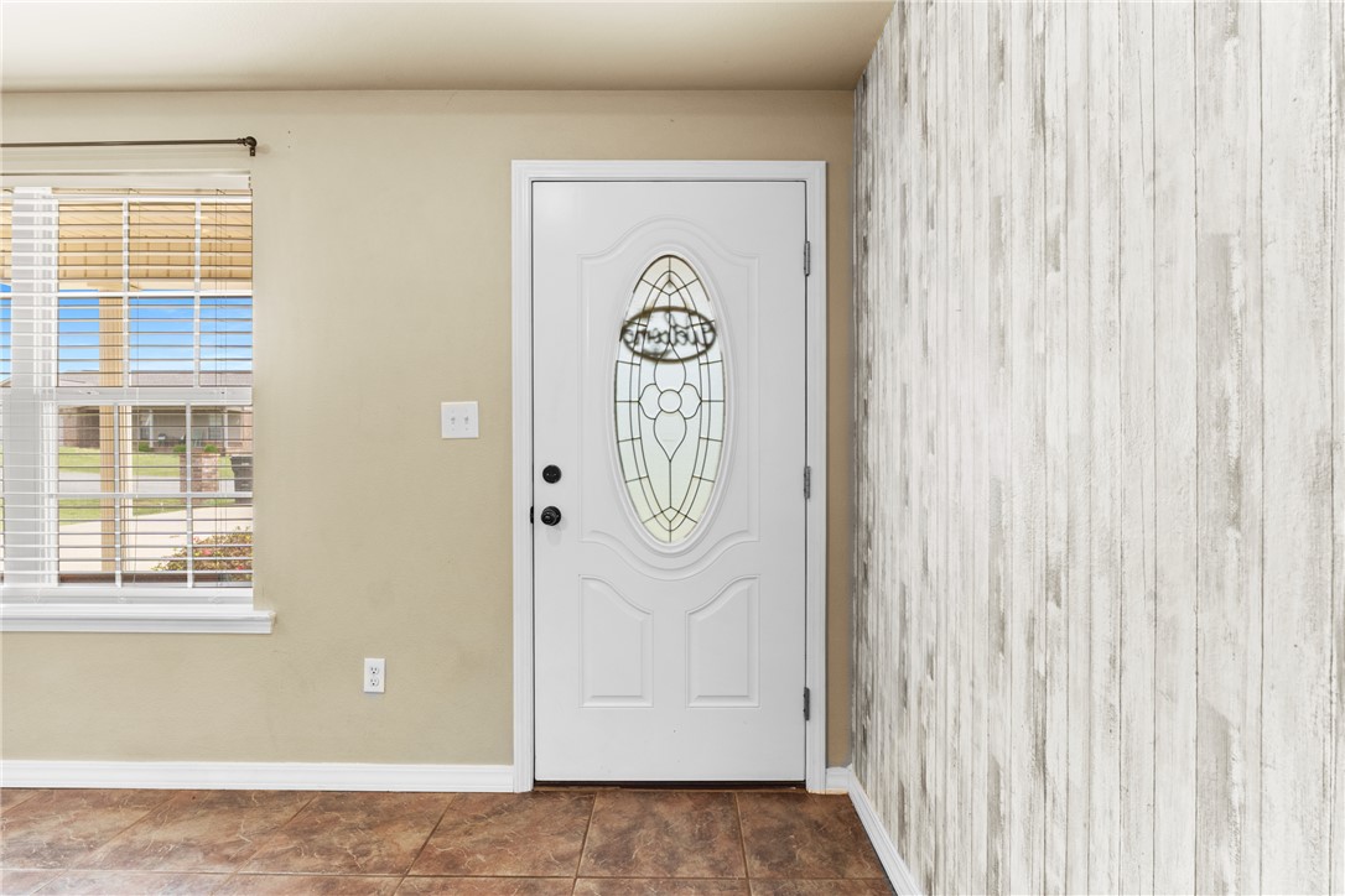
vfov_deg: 66.9
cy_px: 448
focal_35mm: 18
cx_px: 672
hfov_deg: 89.5
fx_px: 678
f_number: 9
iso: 200
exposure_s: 1/3
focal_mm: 12.1
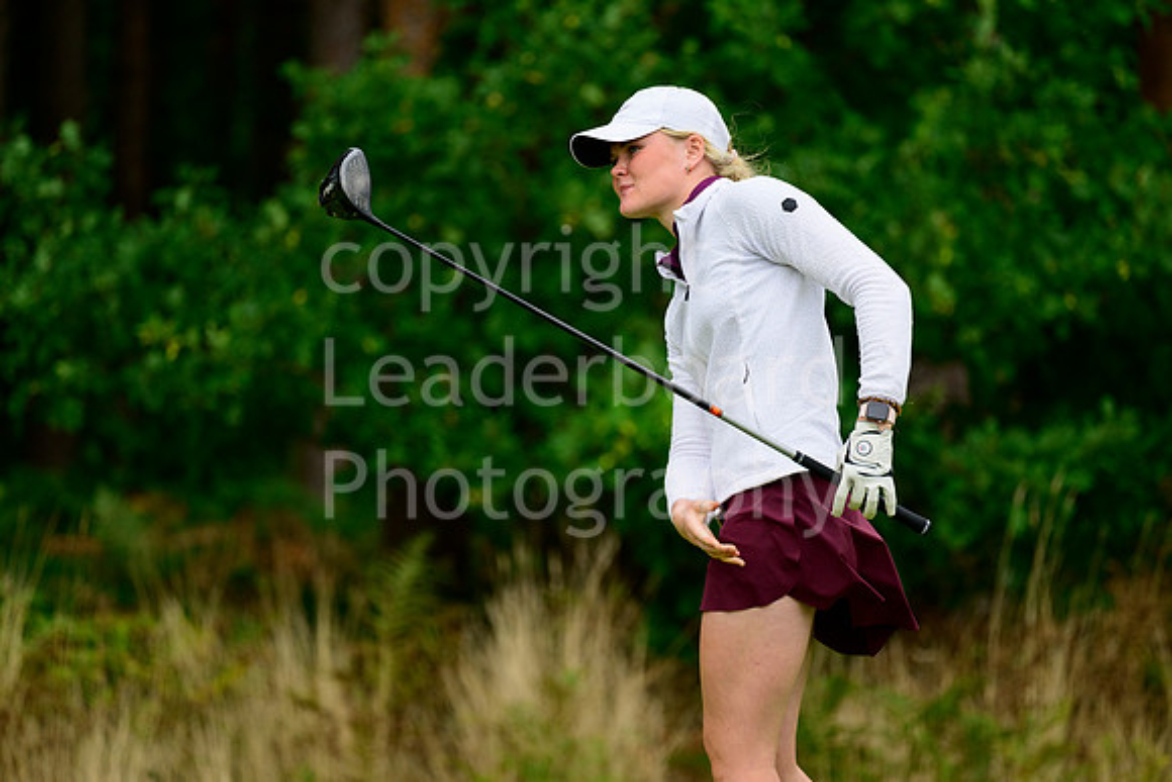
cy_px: 391
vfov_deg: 3.4
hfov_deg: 5.2
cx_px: 586
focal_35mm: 400
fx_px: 13025
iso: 1250
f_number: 5.6
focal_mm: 400
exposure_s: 1/2000
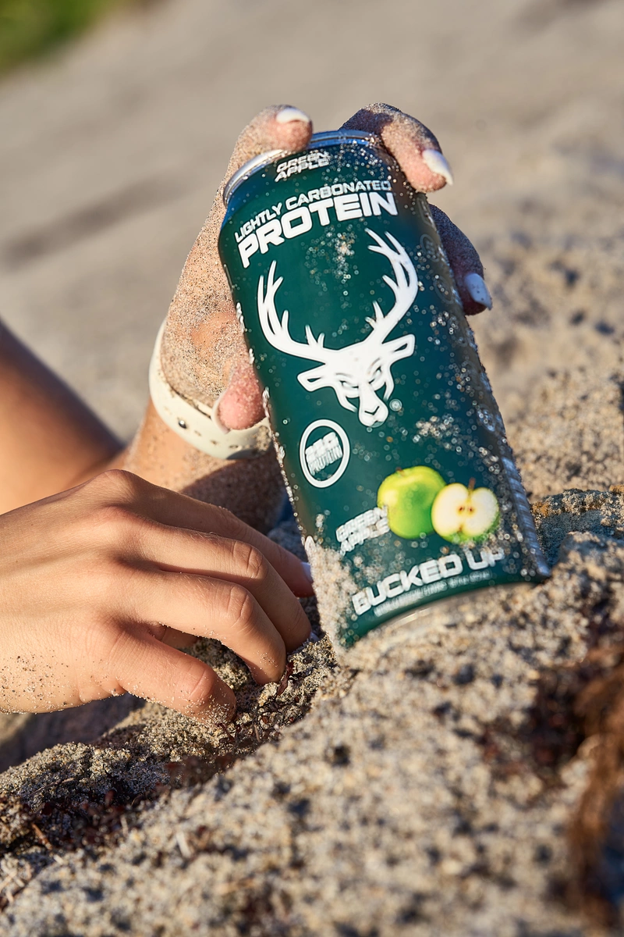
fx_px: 2210
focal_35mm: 85
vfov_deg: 23.9
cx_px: 312
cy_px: 468
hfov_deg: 16.1
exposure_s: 1/320
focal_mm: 85
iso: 100
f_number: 5.6
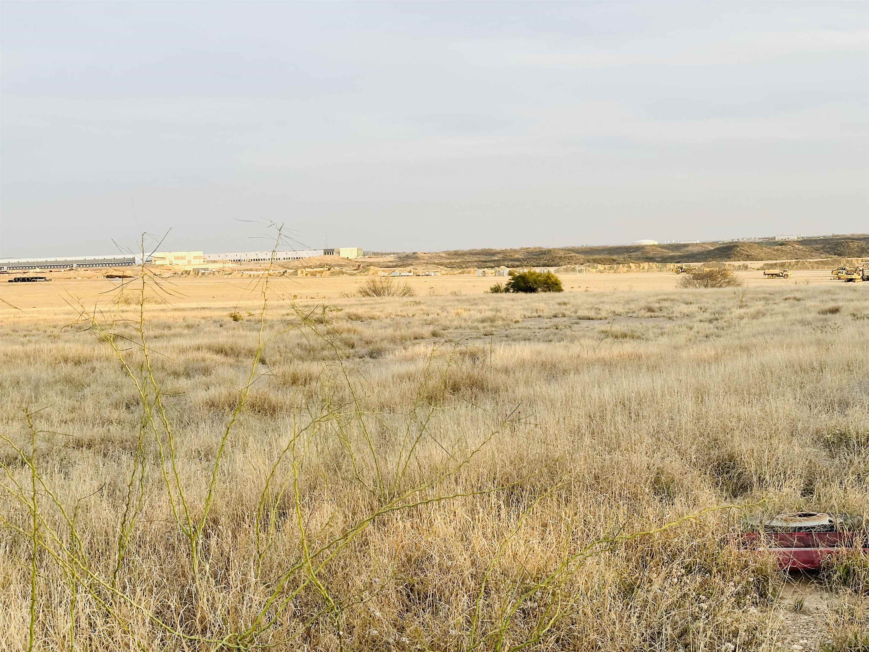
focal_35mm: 48
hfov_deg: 39.7
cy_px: 326
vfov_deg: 30.3
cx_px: 434
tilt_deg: -3.0
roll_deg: +2.1
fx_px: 1205
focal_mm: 6.86
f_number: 1.78
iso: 64
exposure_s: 1/450
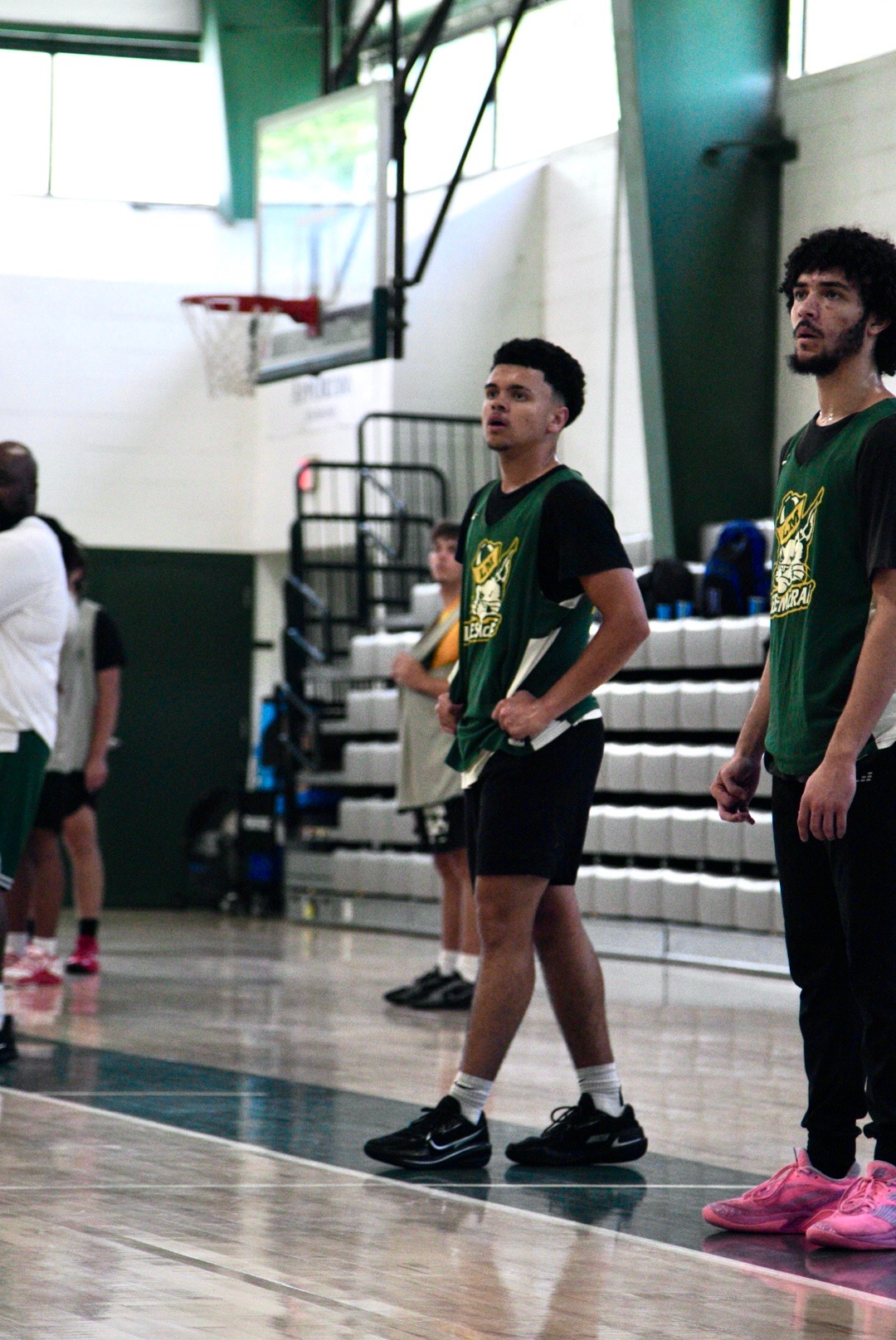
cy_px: 670
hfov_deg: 9.3
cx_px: 448
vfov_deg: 13.9
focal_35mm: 148
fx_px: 5515
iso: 4000
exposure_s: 1/1250
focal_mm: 99
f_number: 4
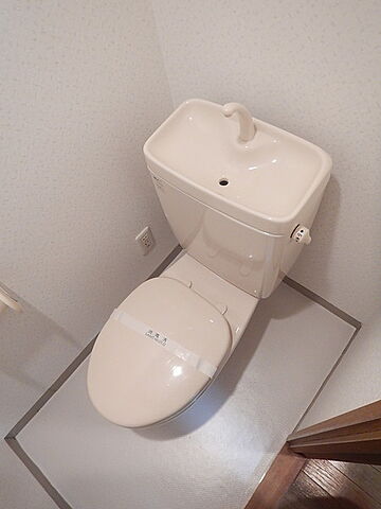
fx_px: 352
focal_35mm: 24
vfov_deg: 71.6
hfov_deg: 56.8
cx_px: 190
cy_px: 254
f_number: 2.8
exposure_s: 1/30
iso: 400
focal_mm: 4.3
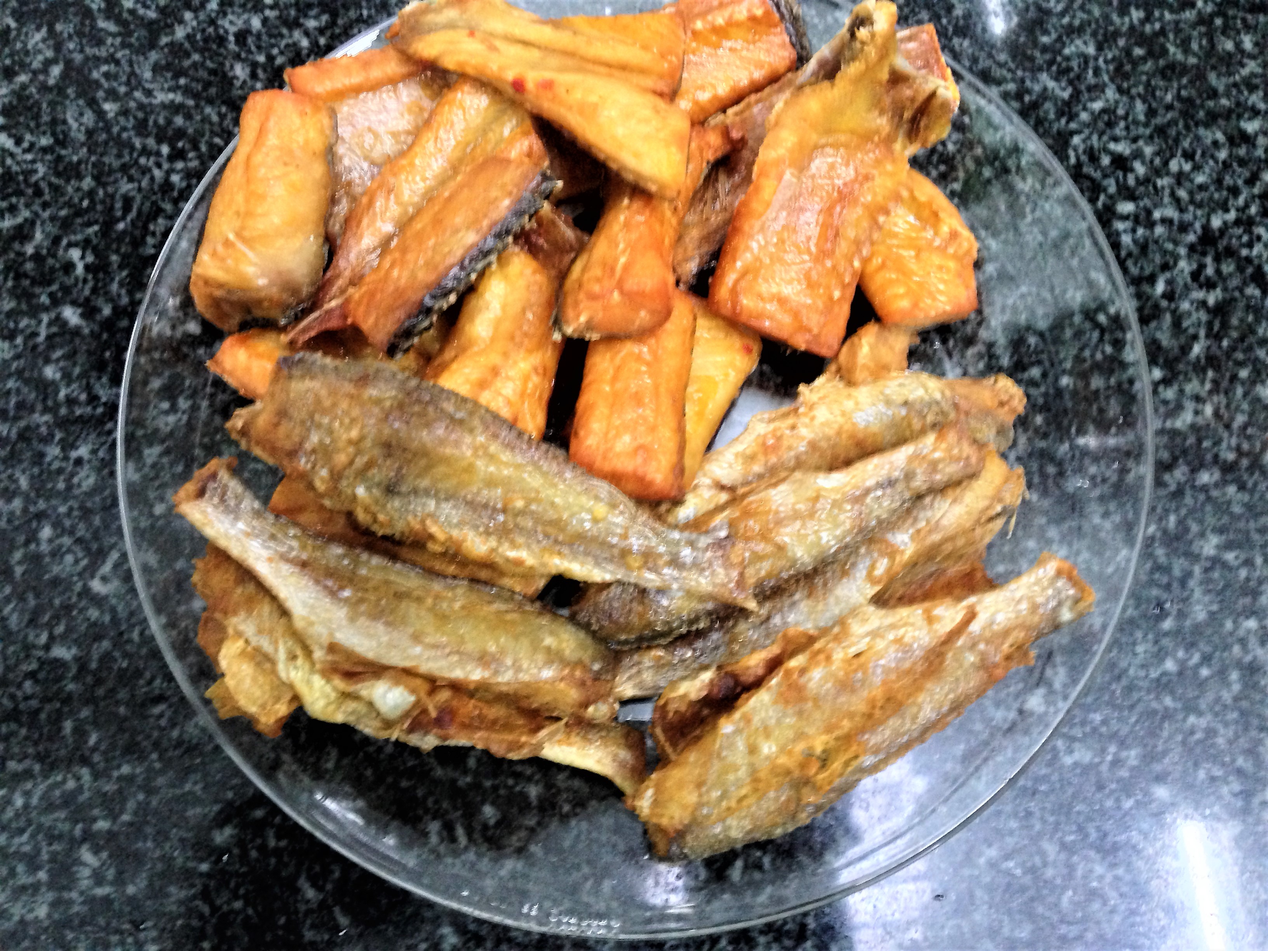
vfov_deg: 42.9
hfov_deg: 55.4
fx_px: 1209
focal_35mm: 33
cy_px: 476
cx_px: 634
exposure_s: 1/15
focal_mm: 4.12
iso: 400
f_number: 2.4
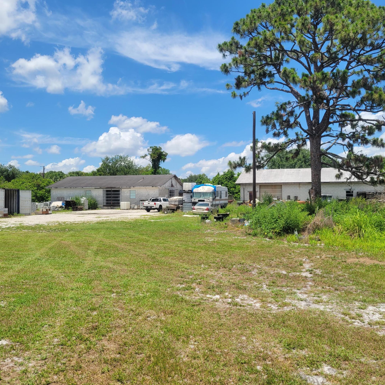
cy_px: 190
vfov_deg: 52.5
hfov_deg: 52.4
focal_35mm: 31
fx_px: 390
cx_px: 212
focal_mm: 5.4
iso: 40
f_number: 1.8
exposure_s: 1/2961
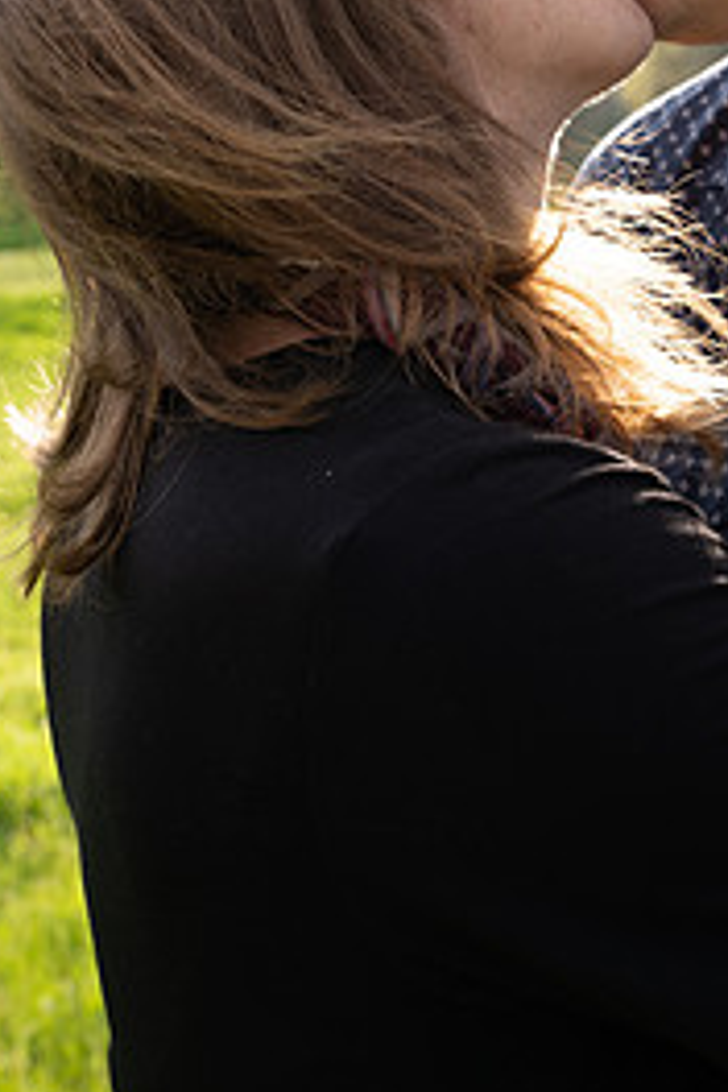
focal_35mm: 58
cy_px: 228
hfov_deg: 23.4
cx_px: 426
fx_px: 1759
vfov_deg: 33.5
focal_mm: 34
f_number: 6.3
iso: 100
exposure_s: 1/125
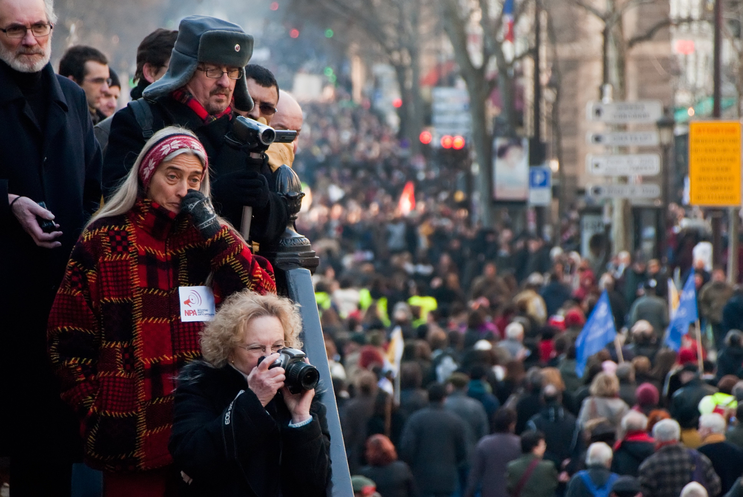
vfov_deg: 6.1
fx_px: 4649
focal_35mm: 225
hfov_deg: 9.1
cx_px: 372
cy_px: 248
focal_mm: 150
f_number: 5.6
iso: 800
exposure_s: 1/250
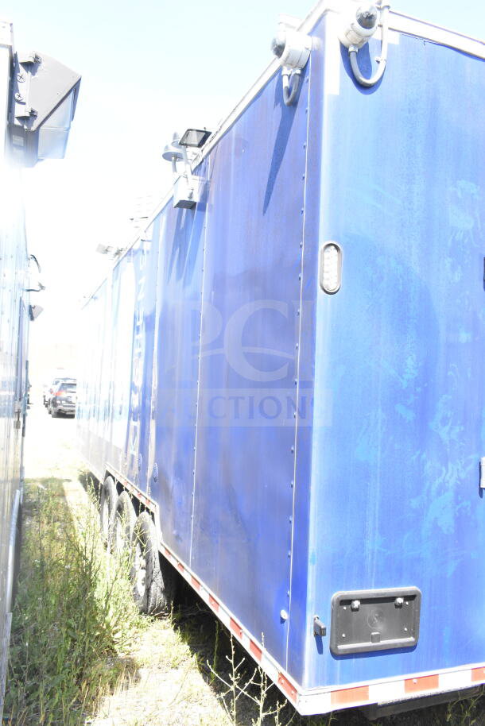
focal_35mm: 27
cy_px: 363
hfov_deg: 48.0
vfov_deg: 67.4
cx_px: 242
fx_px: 545
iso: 1600
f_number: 10
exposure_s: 1/400
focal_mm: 18
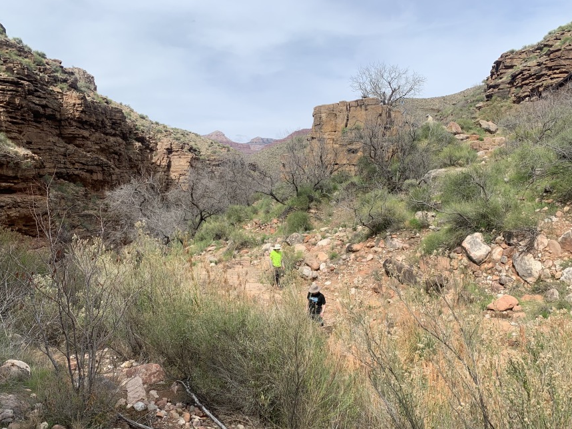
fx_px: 512
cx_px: 264
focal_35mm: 31
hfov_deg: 58.3
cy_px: 250
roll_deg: -0.4
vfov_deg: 45.3
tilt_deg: -3.7
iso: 25
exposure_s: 1/1560
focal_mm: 4.25
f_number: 1.8
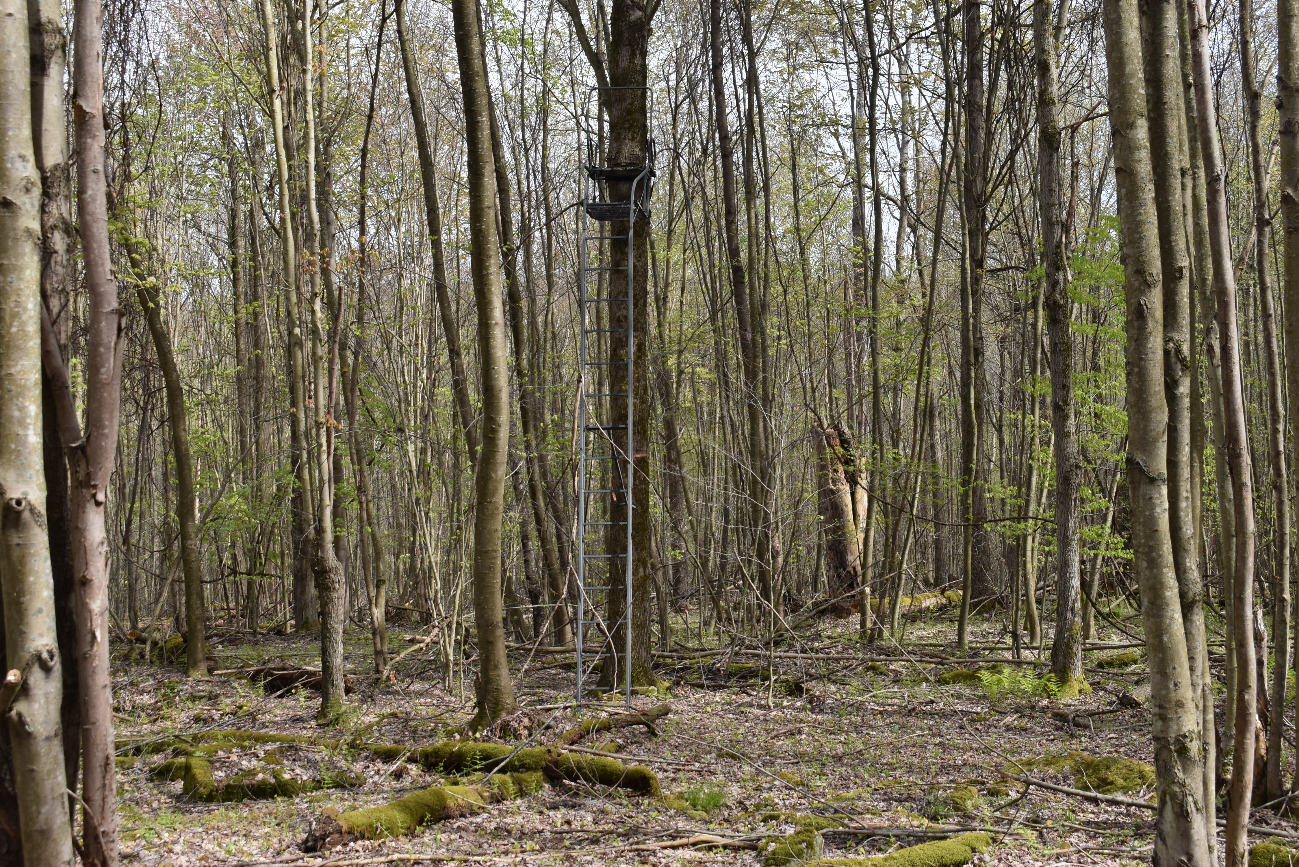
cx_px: 650
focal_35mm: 48
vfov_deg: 28.1
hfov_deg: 41.1
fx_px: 1732
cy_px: 434
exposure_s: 1/250
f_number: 8
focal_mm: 32
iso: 320
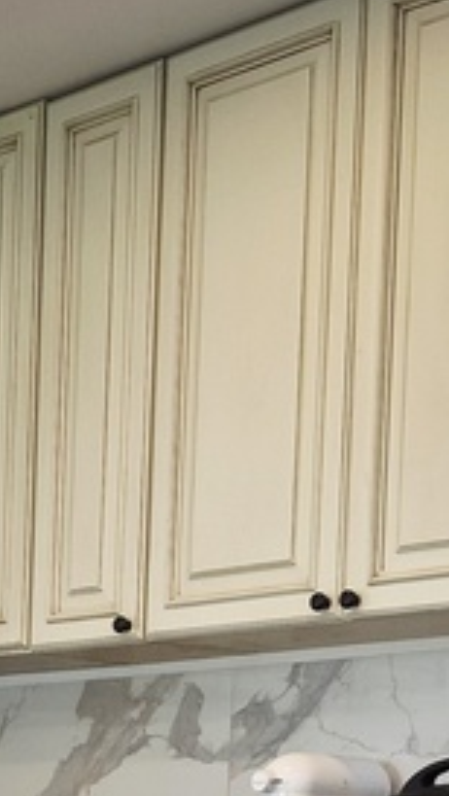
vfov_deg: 20.1
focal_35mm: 99
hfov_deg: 11.7
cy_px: 974
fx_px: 2091
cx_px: -222
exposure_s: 1/60.2
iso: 50
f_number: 1.8
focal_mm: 5.4
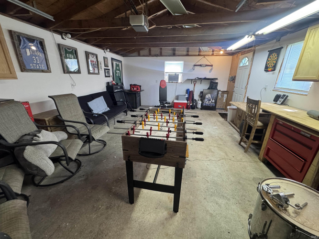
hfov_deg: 102.1
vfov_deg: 85.7
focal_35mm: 14
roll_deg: -0.4
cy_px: 120
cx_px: 160
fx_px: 129
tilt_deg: -18.2
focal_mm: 2.22
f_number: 2.2
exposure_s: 1/60
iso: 320
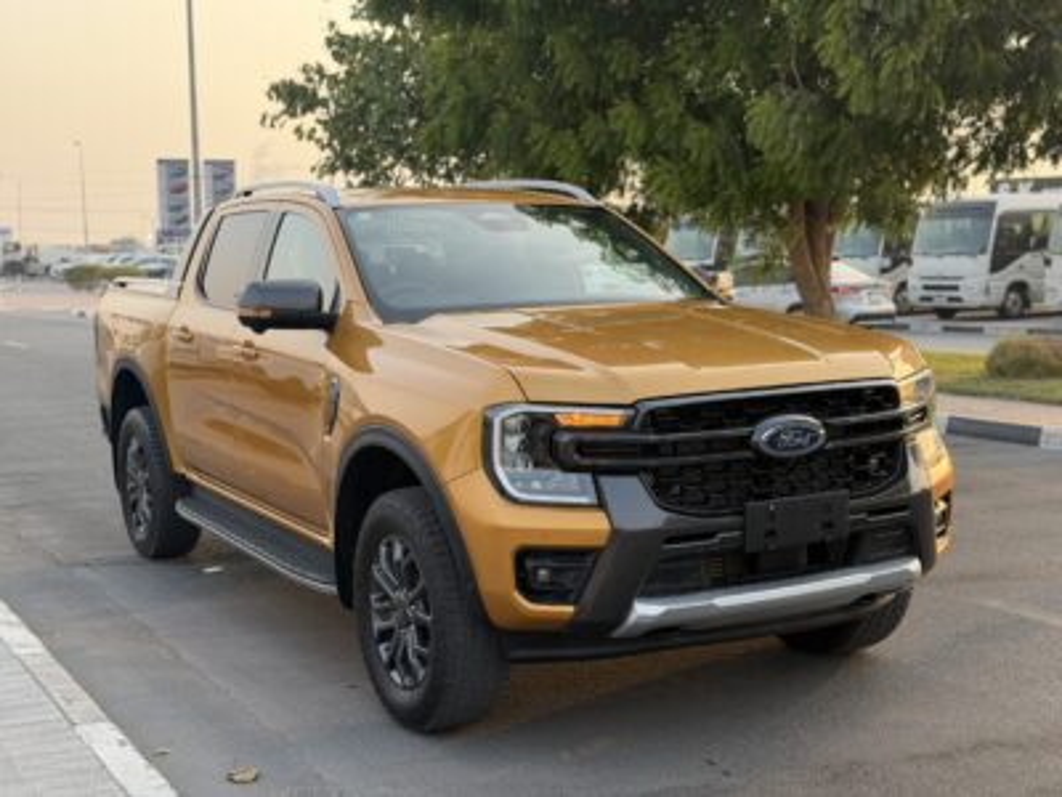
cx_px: 531
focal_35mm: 48
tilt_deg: -6.3
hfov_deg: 39.7
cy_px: 398
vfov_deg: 30.3
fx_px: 1473
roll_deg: -0.5
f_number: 1.78
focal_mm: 6.76
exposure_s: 1/636
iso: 100
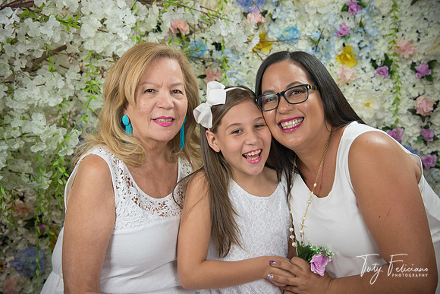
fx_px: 672
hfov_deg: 36.2
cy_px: 147
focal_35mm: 55
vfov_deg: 24.6
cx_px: 220
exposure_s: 1/125
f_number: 5
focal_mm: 55
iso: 1250
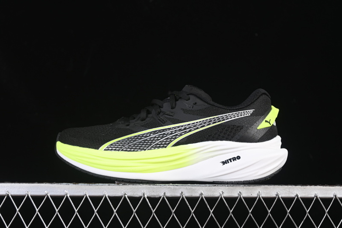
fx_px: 712
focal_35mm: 75
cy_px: 114
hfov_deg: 27.0
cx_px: 171
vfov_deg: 18.2
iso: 160
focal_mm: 50
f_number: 6.3
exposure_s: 1/60
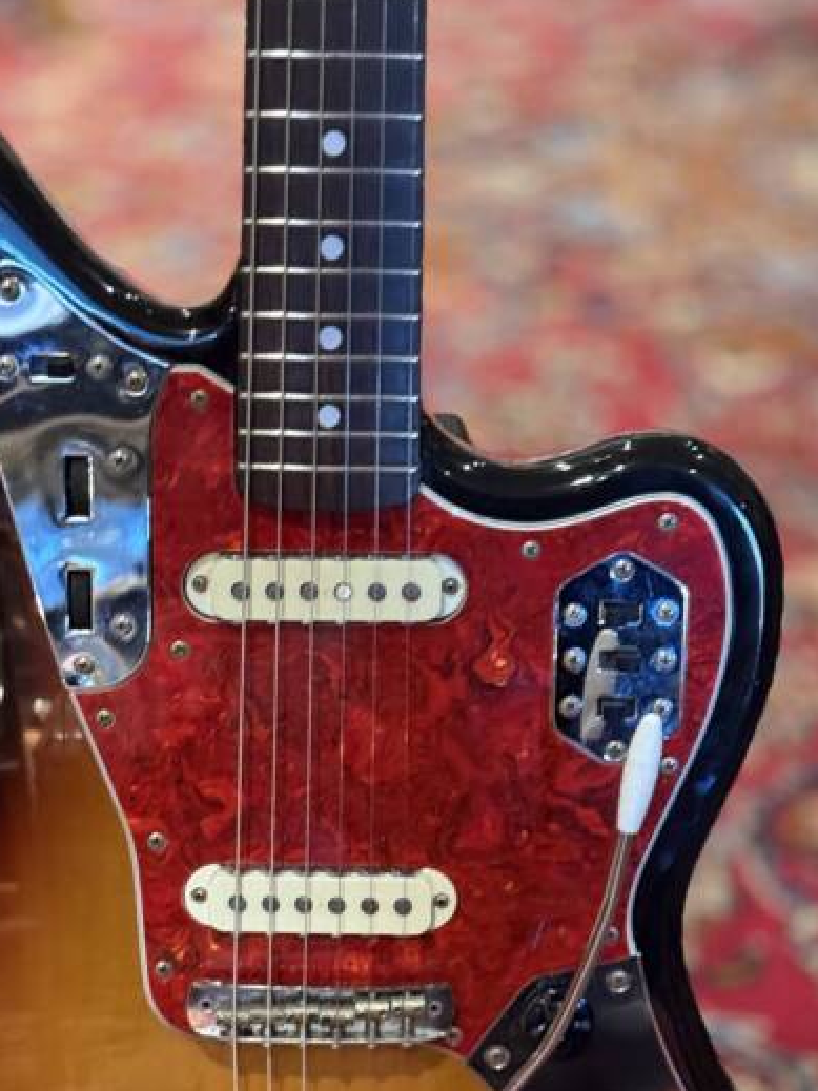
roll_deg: +0.5
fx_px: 2333
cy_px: 763
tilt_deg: -31.2
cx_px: 309
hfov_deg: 19.9
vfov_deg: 26.1
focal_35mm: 74
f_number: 1.78
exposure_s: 1/30
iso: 640
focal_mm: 6.76
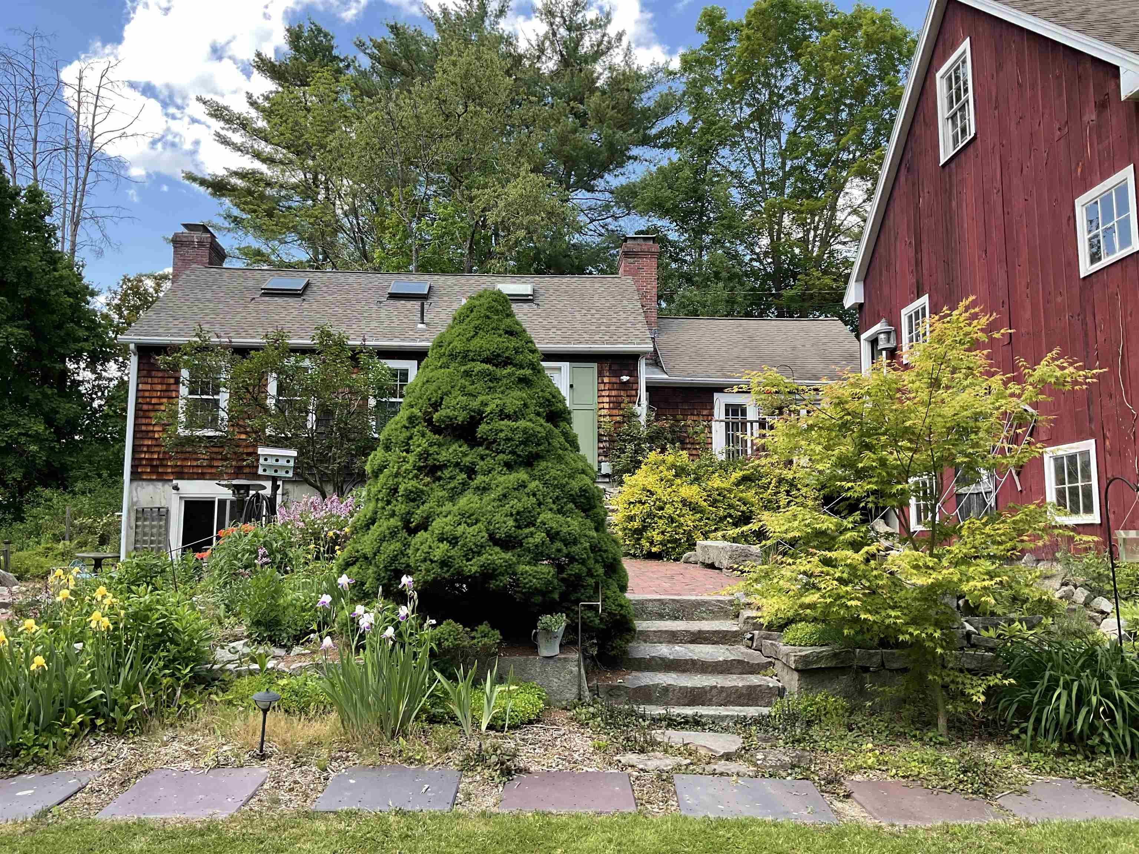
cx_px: 570
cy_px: 427
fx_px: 954
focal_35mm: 29
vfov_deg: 48.2
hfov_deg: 61.7
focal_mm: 3
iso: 16
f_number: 1.8
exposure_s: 1/231
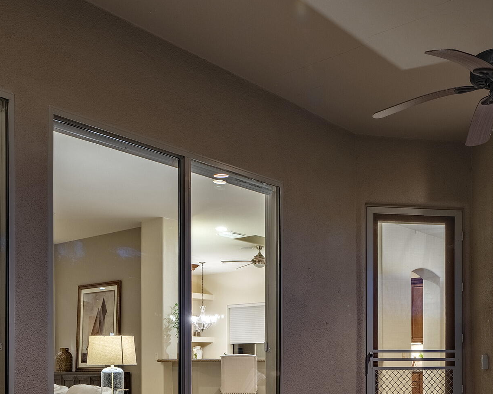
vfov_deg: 35.8
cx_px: 359
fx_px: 569
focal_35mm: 39
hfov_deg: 45.5
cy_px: 358
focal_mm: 18
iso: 200
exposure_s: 1/5
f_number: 7.1
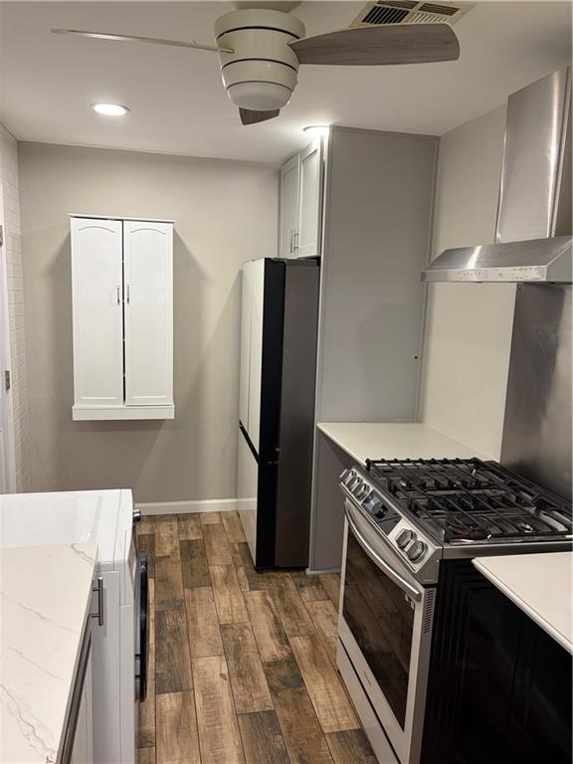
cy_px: 382
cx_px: 286
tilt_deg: -8.5
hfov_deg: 53.1
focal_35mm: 26
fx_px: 574
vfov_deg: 67.3
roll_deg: -1.9
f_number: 1.6
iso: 125
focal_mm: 5.96
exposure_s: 1/60
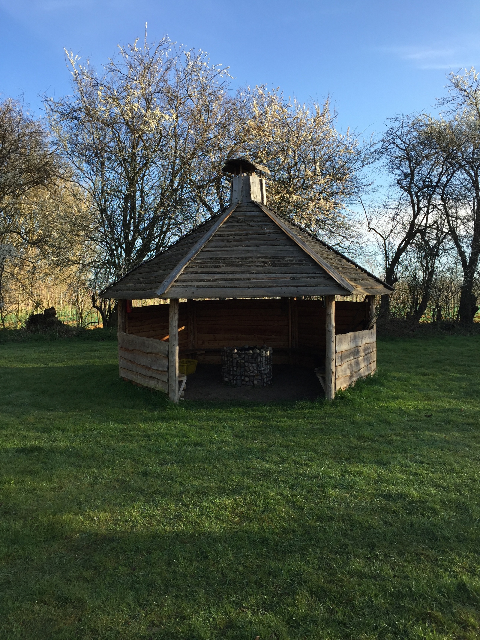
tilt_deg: -2.6
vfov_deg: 61.7
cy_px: 320
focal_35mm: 29
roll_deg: +0.6
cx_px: 240
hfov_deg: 48.2
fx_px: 536
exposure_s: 1/527
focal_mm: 4.15
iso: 32
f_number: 2.2
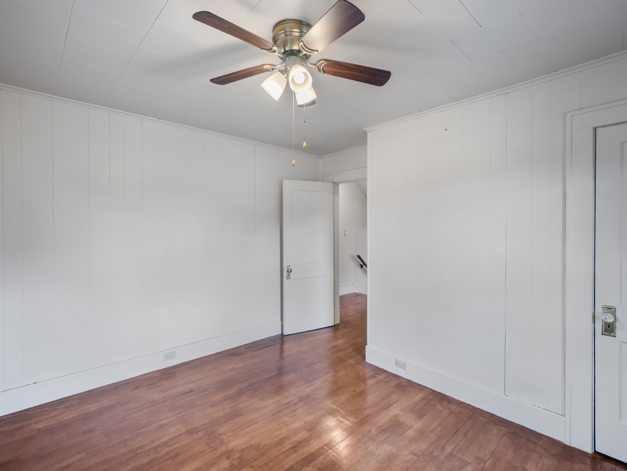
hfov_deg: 94.5
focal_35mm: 16
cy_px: 236
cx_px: 314
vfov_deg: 78.2
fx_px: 290
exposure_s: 1/60
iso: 400
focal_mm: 8
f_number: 2.8
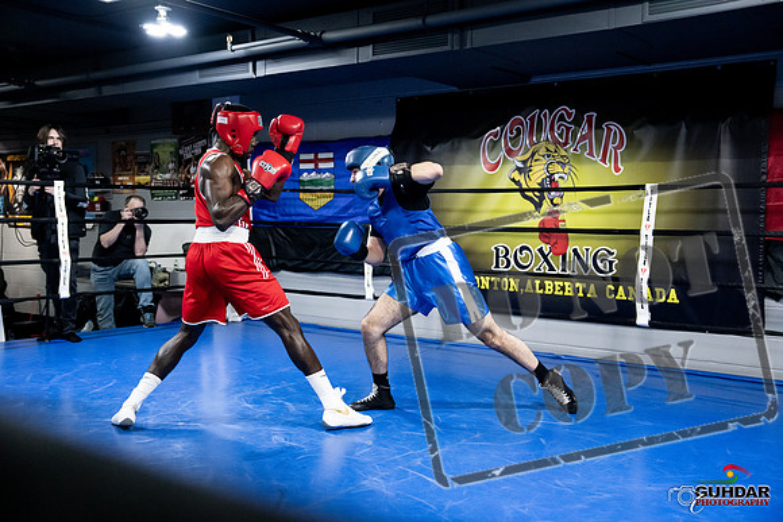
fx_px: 805
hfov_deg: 51.9
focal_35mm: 37
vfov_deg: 36.0
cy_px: 261
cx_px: 392
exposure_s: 1/1000
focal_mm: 37
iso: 8000
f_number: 2.8
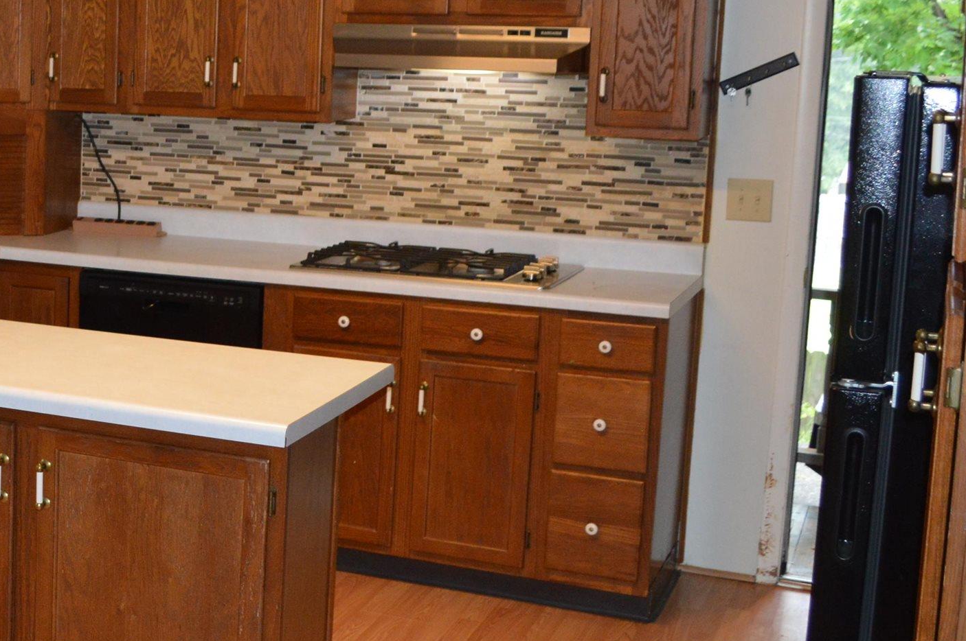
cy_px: 261
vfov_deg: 22.9
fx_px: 1581
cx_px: -68
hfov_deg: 30.7
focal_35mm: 59
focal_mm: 18
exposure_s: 1/60
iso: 1000
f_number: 3.5
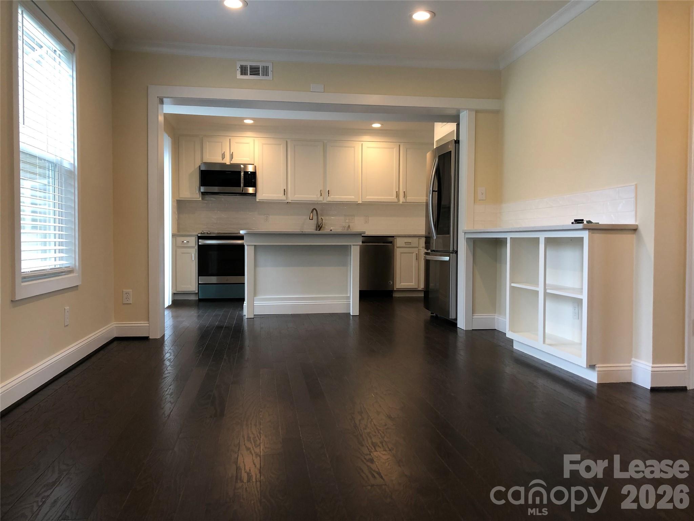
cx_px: 347
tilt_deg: -1.6
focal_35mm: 28
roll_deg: +0.0
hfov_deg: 63.4
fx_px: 561
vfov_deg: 49.7
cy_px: 260
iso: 40
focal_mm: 4
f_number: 1.8
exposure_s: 1/30
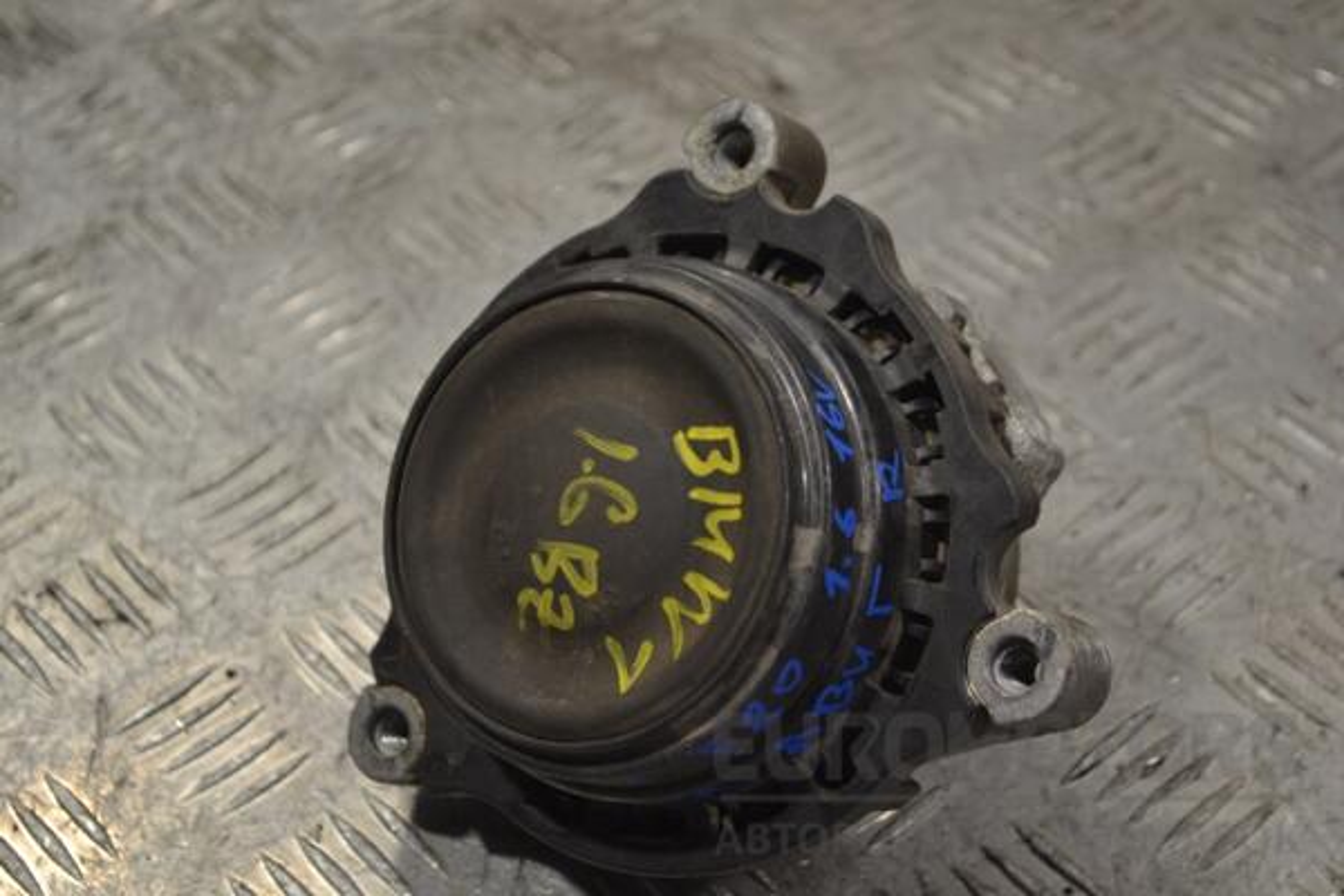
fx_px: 2688
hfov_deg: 28.1
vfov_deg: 18.9
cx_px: 672
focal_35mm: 72
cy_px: 448
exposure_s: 1/30
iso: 140
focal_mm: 48
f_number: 5.3
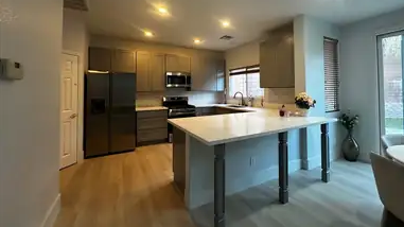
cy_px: 85
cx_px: 210
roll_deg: -0.6
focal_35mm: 16
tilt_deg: +1.8
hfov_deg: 99.3
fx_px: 171
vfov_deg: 66.0
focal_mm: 2.22
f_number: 2.2
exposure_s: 1/60
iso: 160
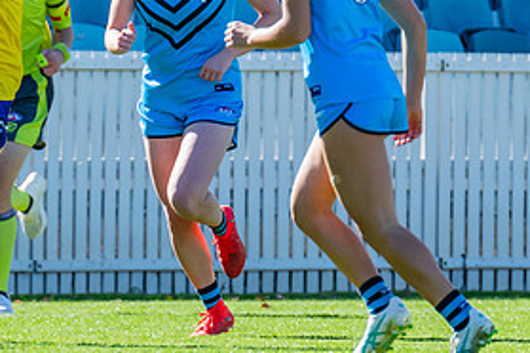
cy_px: 158
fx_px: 22523
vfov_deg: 0.9
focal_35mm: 1530
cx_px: 56
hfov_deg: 1.3
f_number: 6.3
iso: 800
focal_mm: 420
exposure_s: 1/1250
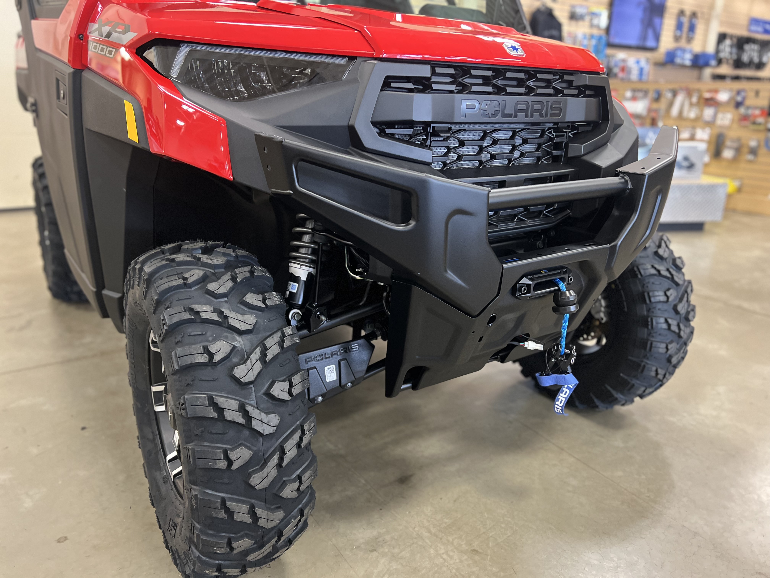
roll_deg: -1.0
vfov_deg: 53.1
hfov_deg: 67.3
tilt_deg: -18.2
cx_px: 385
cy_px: 289
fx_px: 578
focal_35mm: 26
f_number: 1.5
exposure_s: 1/60
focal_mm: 5.7
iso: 400
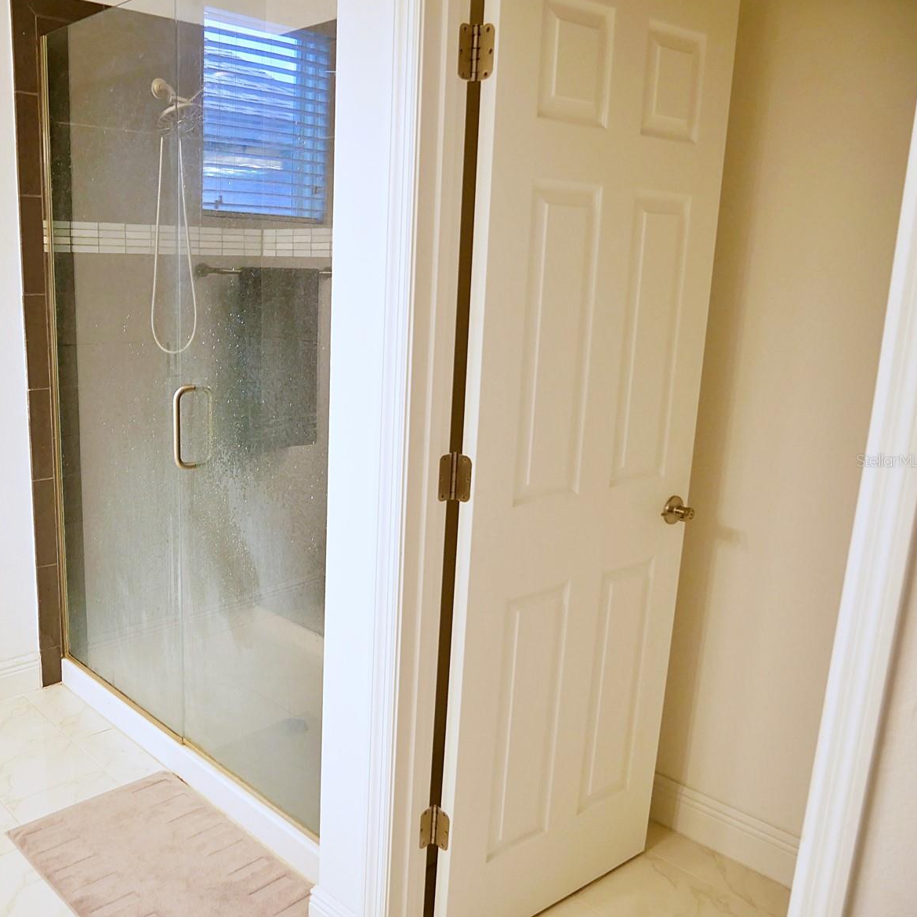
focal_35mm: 29
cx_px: 304
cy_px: 460
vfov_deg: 55.6
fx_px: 869
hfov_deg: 54.5
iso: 320
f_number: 3.5
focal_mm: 12
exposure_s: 1/60
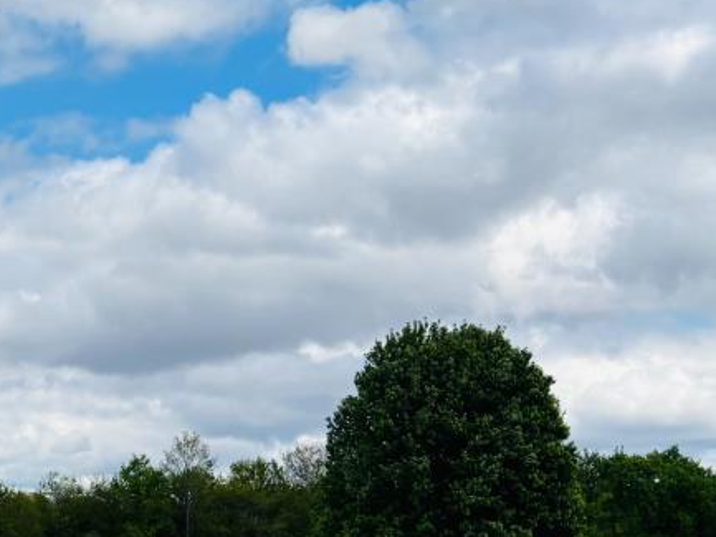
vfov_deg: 16.0
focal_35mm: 90
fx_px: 1862
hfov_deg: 19.9
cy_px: 561
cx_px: -227
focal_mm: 5.96
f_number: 1.6
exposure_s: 1/4854
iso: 50
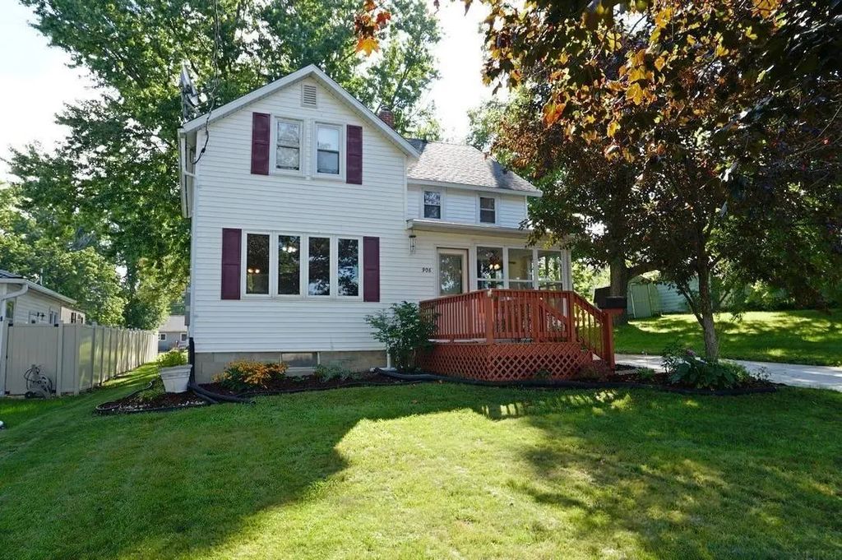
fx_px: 561
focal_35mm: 24
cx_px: 421
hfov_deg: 73.8
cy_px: 280
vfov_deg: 53.1
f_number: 7.1
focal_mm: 16
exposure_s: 1/80
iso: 100
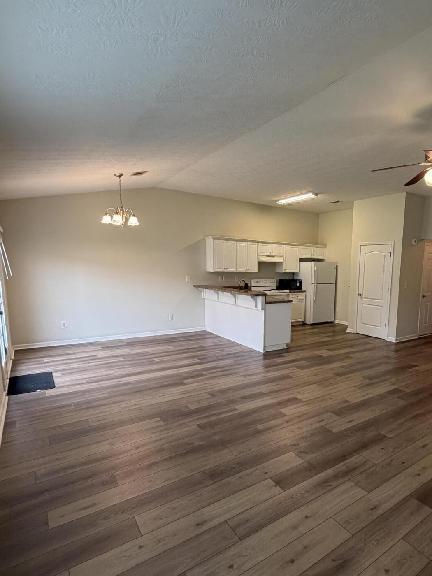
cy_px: 318
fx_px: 333
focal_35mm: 20
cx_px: 291
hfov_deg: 64.1
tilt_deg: -7.9
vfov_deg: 81.5
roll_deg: -1.5
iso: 320
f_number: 2.2
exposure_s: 1/120
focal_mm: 2.22
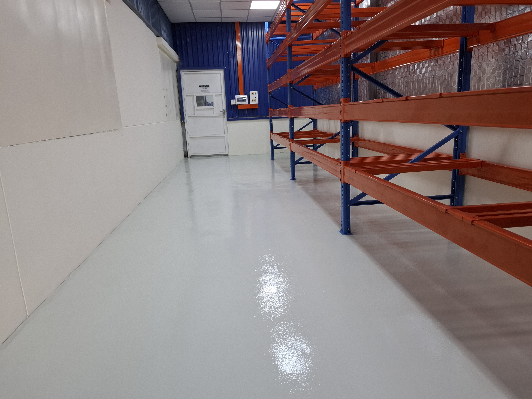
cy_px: 200
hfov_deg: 73.9
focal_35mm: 23
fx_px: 353
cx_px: 266
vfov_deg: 58.9
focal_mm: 5.54
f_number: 1.8
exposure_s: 1/100
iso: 160
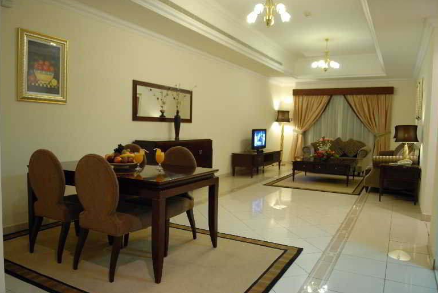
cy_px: 148
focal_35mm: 27
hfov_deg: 68.3
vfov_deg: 48.8
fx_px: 323
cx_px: 220
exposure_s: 1/20
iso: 500
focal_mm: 17
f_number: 2.8
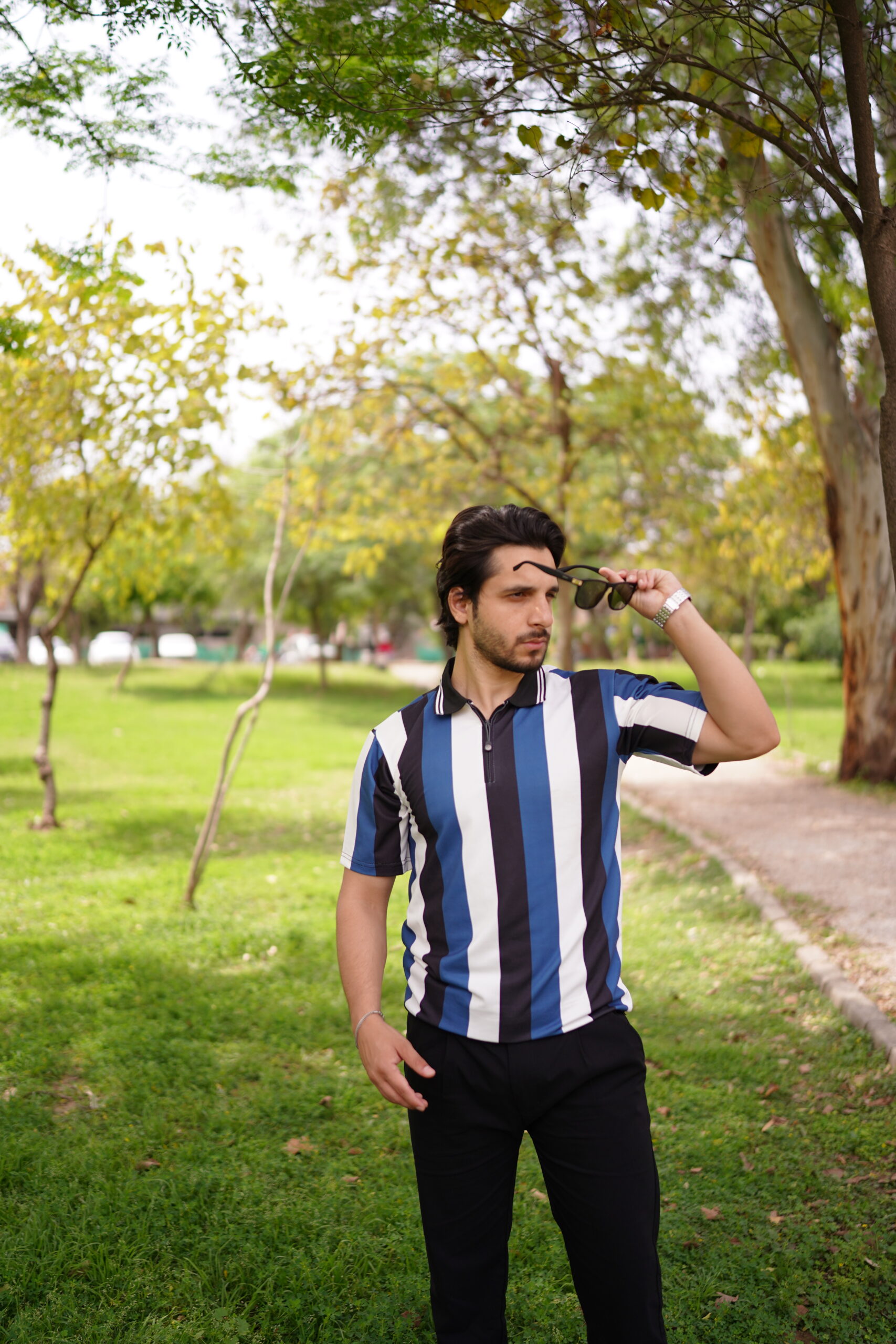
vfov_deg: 54.4
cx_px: 448
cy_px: 672
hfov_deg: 37.9
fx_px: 1306
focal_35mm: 35
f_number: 1.4
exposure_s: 1/2000
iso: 100
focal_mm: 35
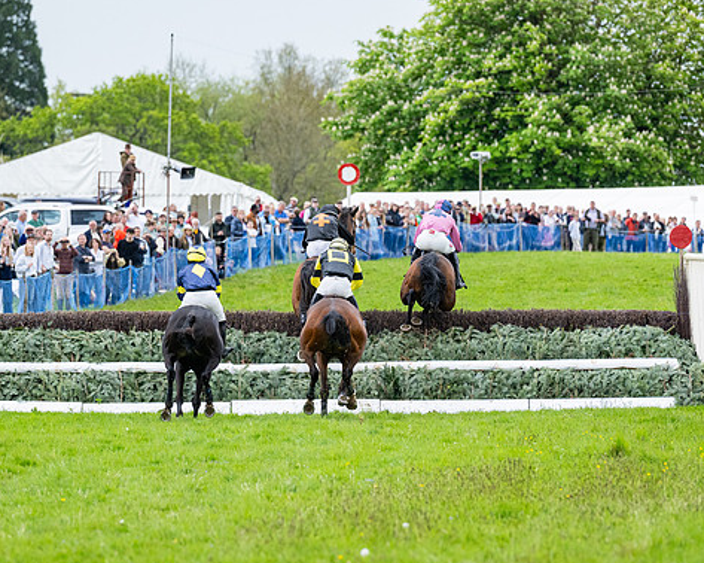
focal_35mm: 304
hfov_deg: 6.4
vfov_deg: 5.1
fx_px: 6331
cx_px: 336
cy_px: 338
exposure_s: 1/1600
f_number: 4
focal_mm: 200
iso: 1000
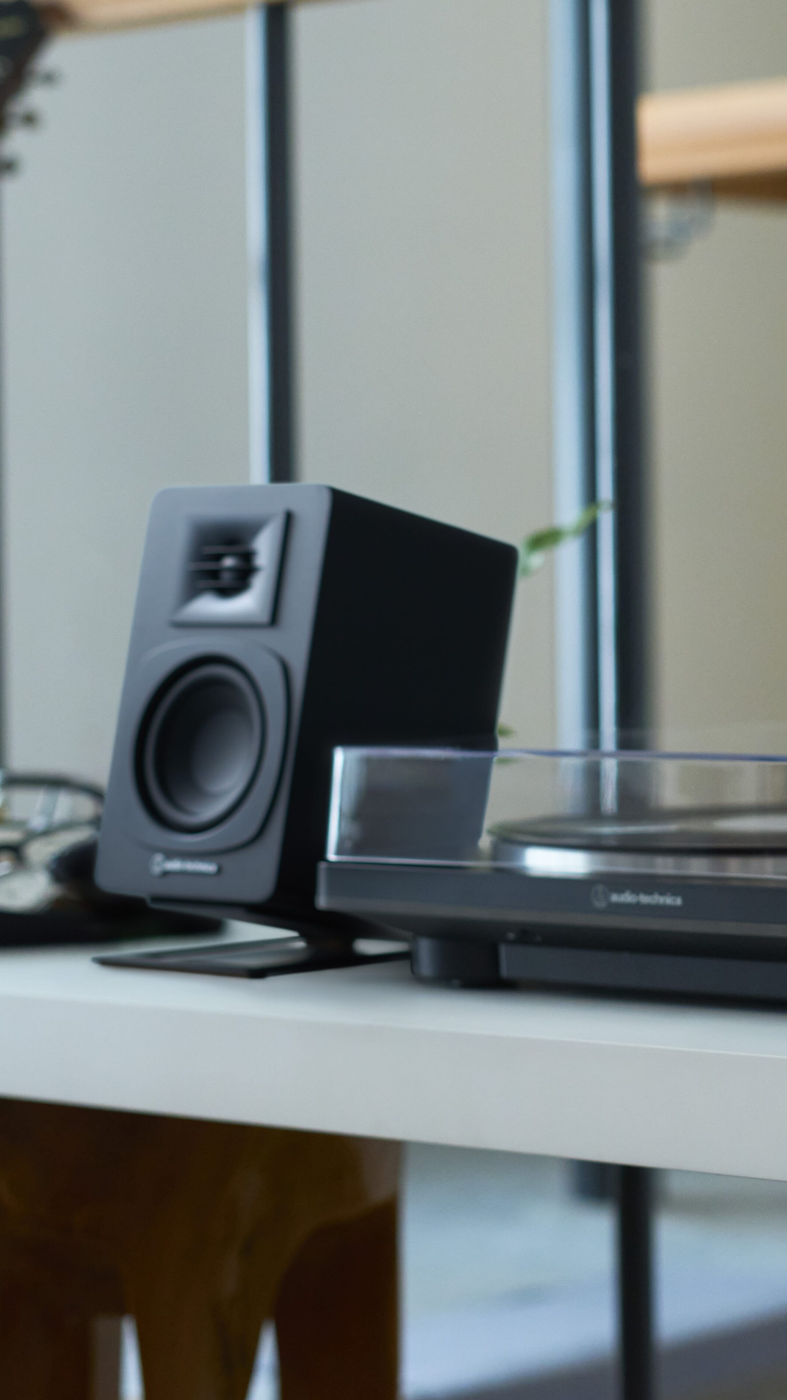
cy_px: 581
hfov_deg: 12.3
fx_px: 3599
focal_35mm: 97
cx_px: 872
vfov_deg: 22.0
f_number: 2.8
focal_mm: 50
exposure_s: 1/125
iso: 640
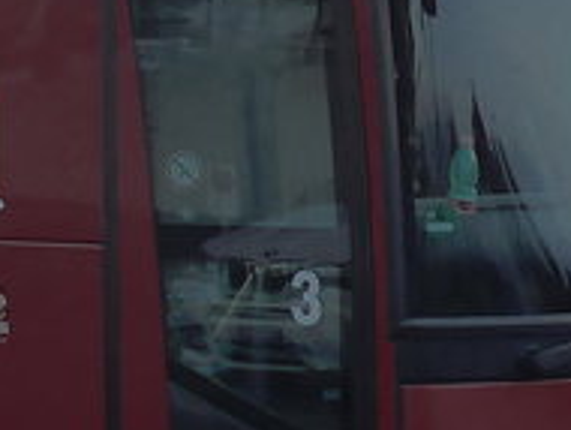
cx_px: 87
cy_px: -132
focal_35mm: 183
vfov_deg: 8.0
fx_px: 3022
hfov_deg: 10.7
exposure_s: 1/800
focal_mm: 6
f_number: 2.5
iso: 160
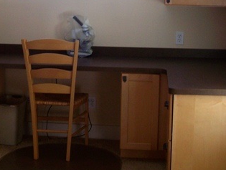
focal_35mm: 71
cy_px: 24
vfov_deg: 20.4
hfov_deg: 27.3
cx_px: 90
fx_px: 464
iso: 80
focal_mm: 5.8
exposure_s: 1/98.9
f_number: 2.8
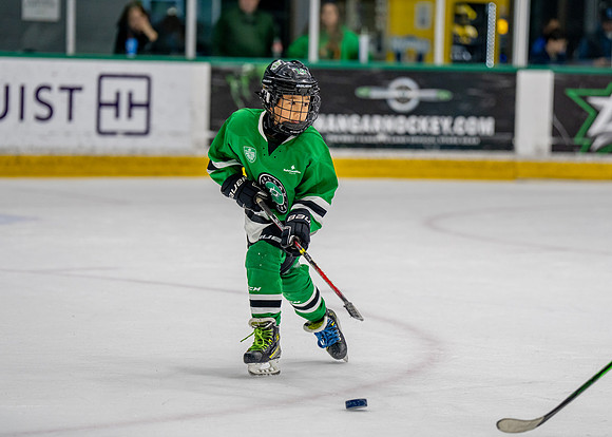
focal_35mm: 186
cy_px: 231
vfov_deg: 7.7
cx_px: 313
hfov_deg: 10.8
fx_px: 3239
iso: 1000
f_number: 2.8
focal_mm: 142
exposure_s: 1/1250
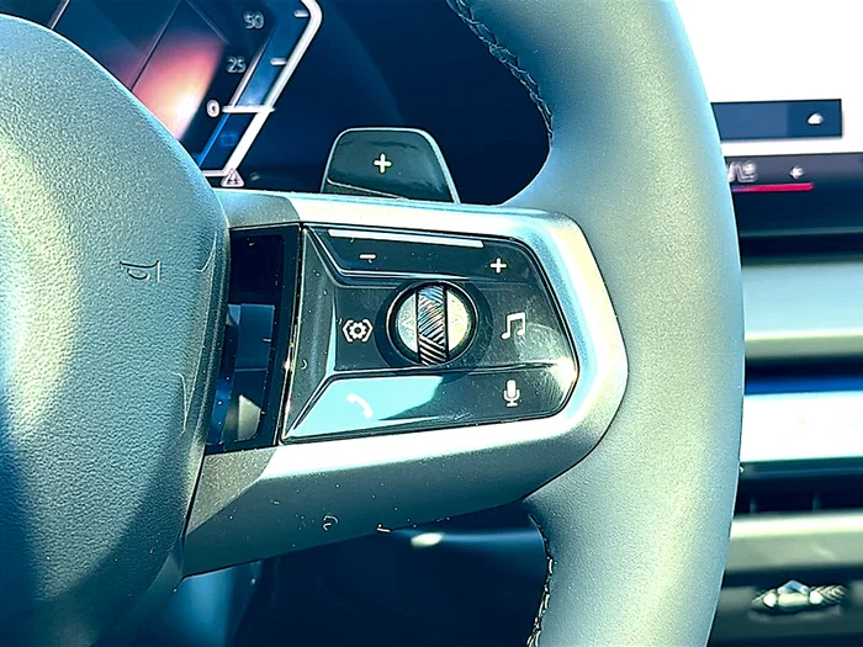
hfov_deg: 38.2
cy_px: 324
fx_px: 1247
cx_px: 432
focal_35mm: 50
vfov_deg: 29.1
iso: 64
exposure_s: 1/106
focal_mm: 6.86
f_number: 1.78
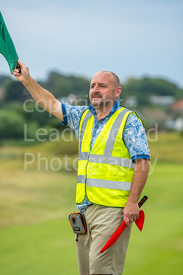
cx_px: 92
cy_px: 138
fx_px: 2287
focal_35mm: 300
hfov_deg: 4.6
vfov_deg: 6.9
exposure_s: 1/200
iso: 200
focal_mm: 300
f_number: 6.3
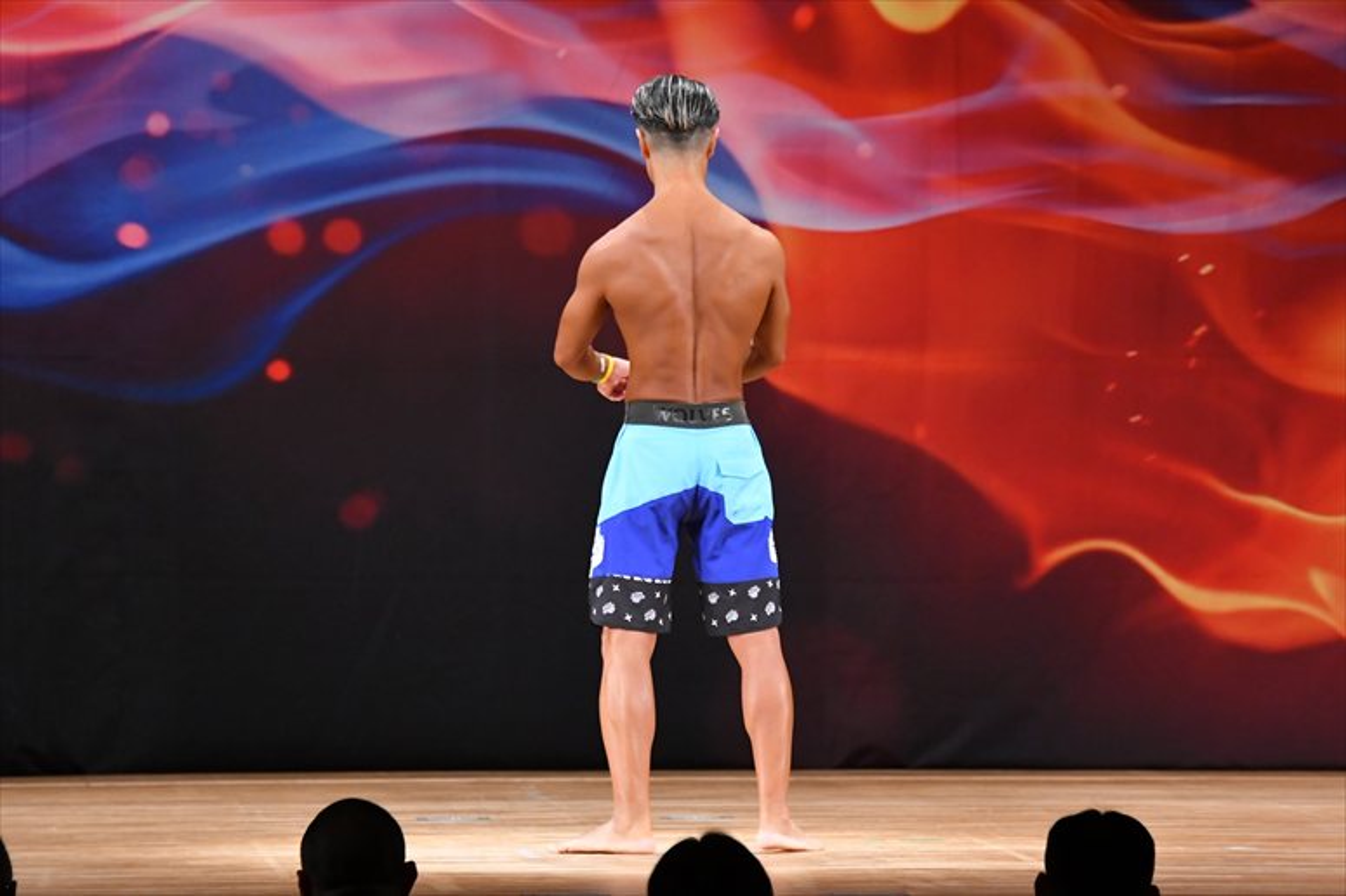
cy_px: 448
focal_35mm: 240
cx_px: 673
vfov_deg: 5.7
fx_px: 8969
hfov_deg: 8.6
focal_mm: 160
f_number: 5.6
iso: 3200
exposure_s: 1/400
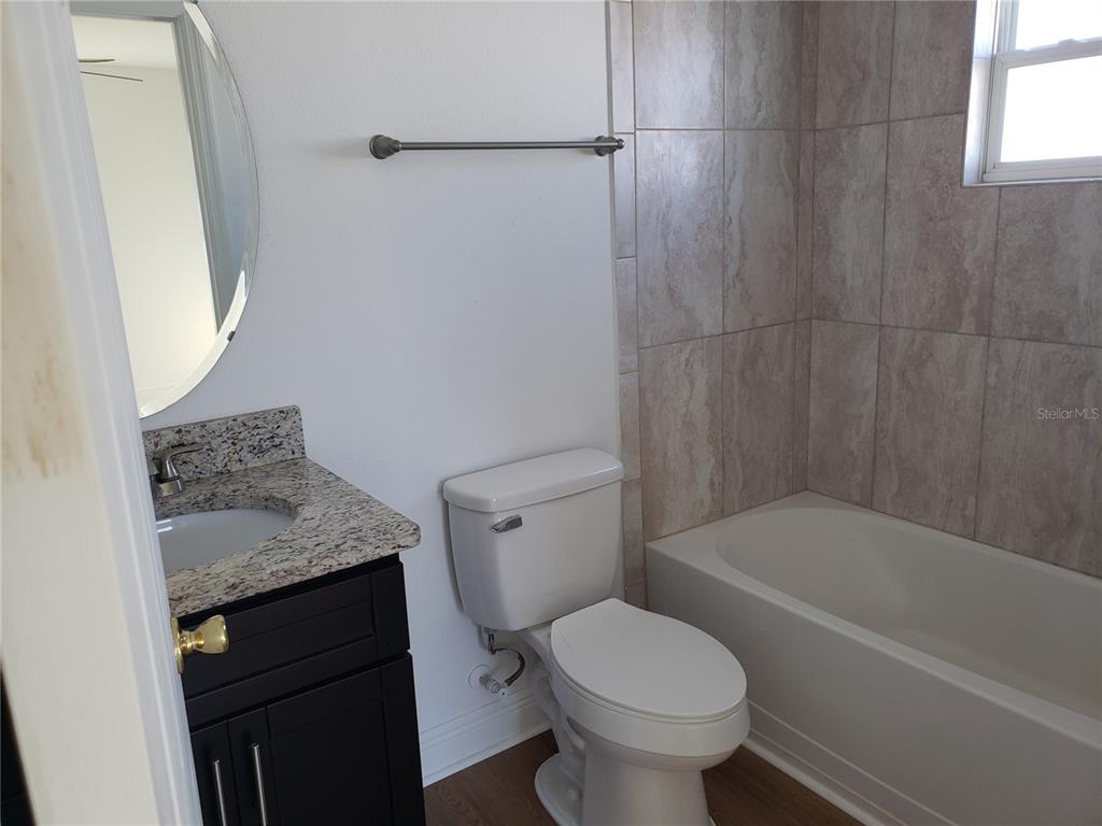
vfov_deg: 53.1
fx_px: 828
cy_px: 413
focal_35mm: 26
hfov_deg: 67.3
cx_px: 551
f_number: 2.4
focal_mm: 4.3
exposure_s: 1/50
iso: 100
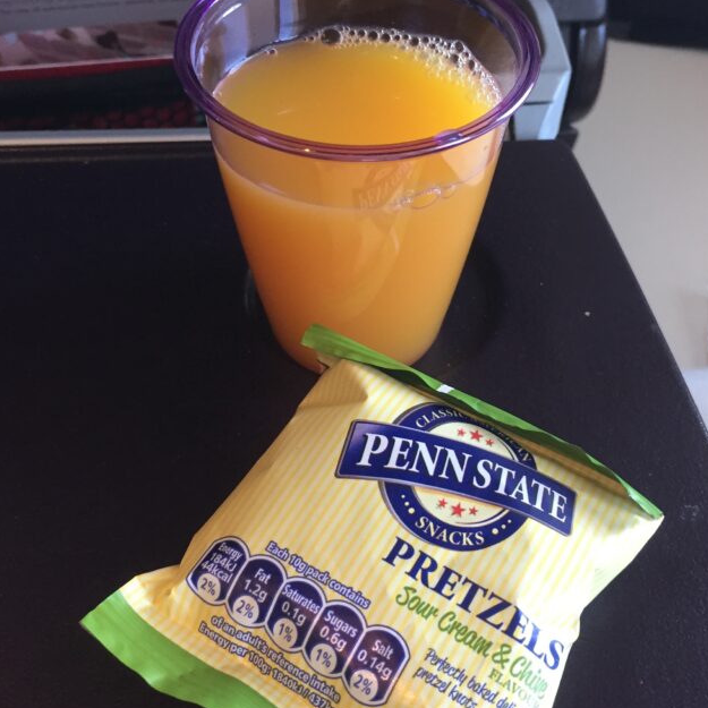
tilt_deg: -46.9
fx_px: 972
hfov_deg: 40.0
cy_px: 324
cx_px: 377
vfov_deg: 40.0
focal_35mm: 42
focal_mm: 4.15
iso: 160
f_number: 2.2
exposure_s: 1/33
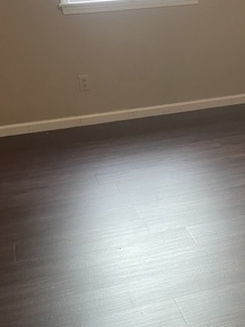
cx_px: 211
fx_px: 566
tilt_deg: -18.9
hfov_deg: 23.9
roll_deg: +5.0
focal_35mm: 60
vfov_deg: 32.2
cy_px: 150
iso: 200
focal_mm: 4.2
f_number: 1.6
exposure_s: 1/60
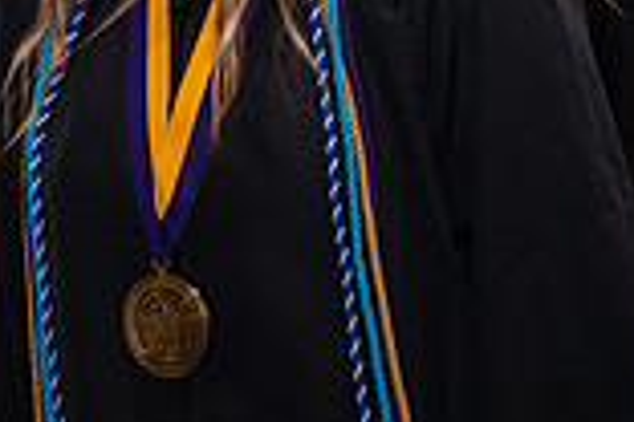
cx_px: 240
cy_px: -67
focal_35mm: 205
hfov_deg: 10.0
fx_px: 3610
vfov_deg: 6.7
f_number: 4
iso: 1000
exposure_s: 1/125
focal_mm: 55
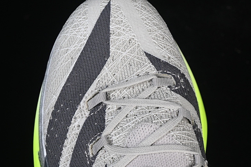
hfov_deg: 19.8
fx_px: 718
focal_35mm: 103
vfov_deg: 13.3
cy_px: 90
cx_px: 127
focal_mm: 50
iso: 160
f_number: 7.1
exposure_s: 1/80
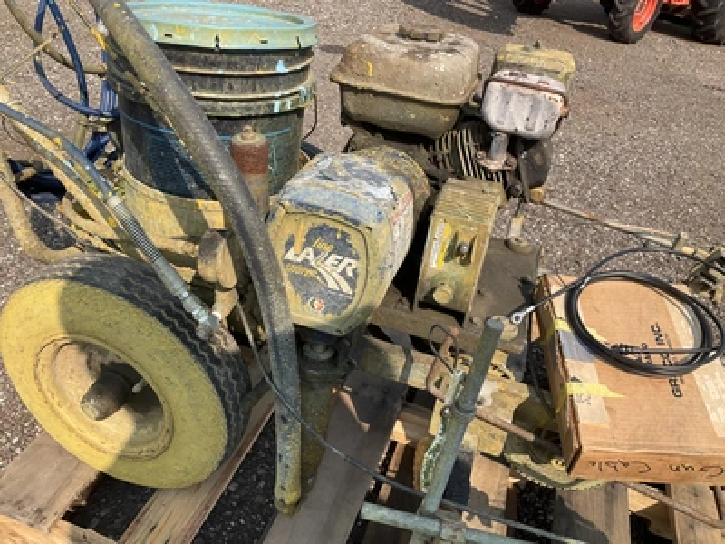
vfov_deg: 48.2
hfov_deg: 61.7
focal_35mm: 29
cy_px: 272
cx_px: 362
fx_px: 607
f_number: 1.8
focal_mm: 3
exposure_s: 1/1144
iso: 25
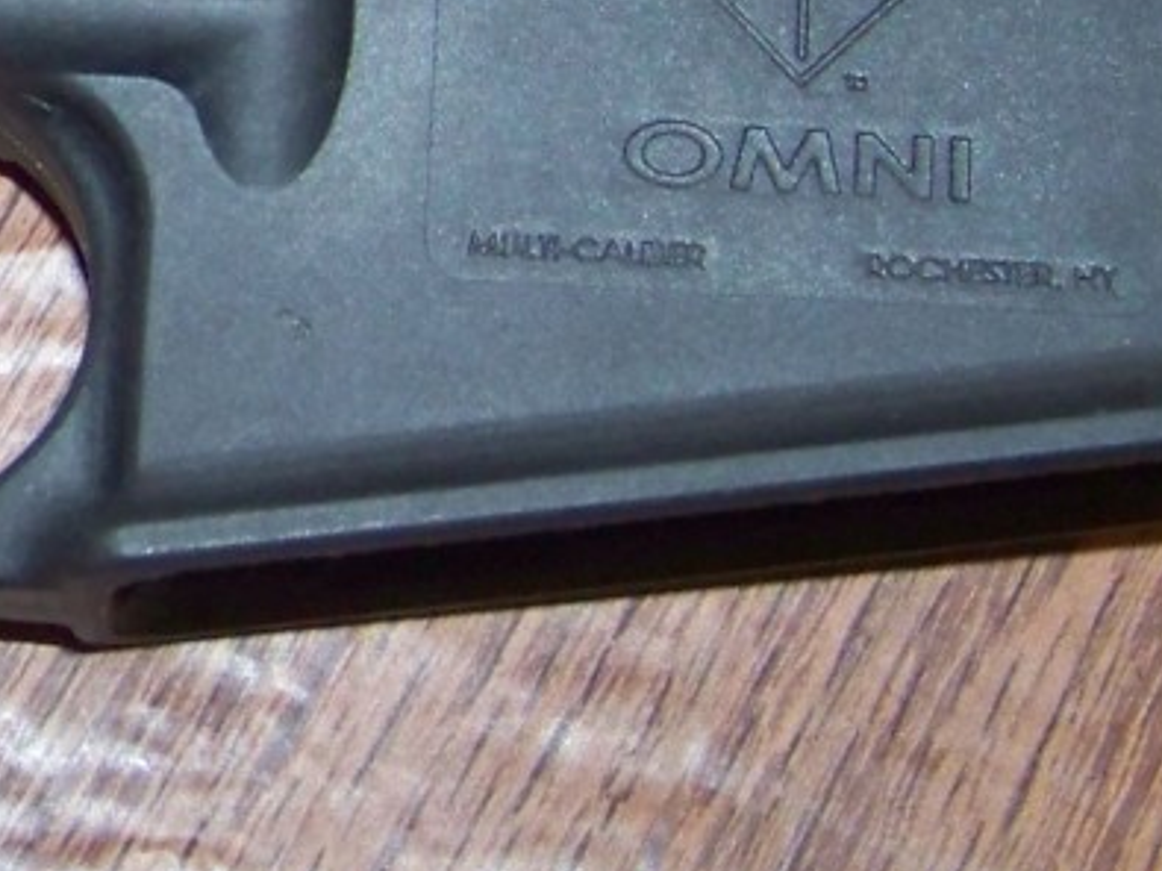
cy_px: -6
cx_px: -353
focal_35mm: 146
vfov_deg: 10.1
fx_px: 4899
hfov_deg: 13.1
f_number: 2.8
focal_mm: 5.85
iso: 200
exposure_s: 1/30
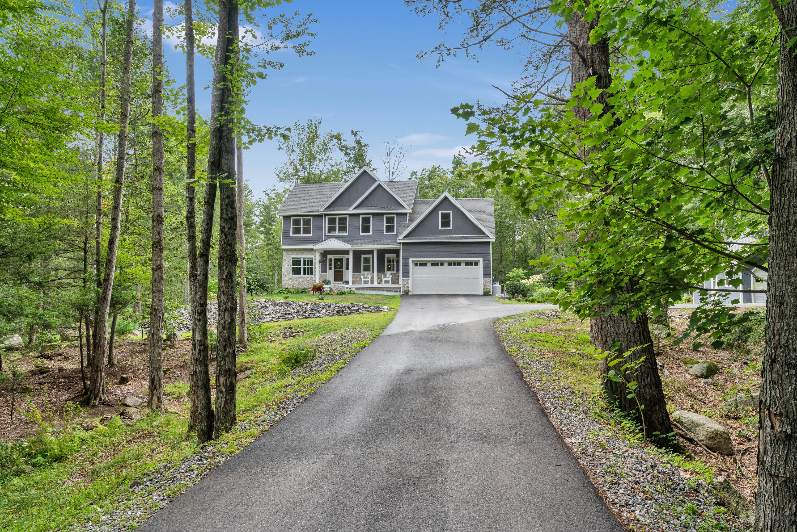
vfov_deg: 51.3
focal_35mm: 25
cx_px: 398
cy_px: 266
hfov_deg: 71.5
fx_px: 554
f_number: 8
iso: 800
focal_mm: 25
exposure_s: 1/750
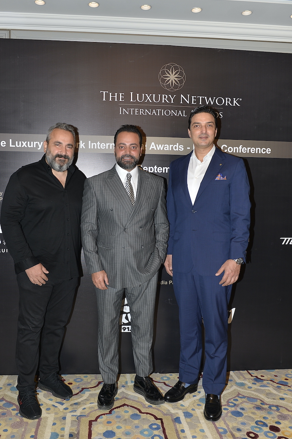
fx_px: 402
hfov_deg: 39.8
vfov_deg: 57.2
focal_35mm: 33
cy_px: 229
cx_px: 127
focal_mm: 29
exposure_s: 1/60
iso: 320
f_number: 5.6
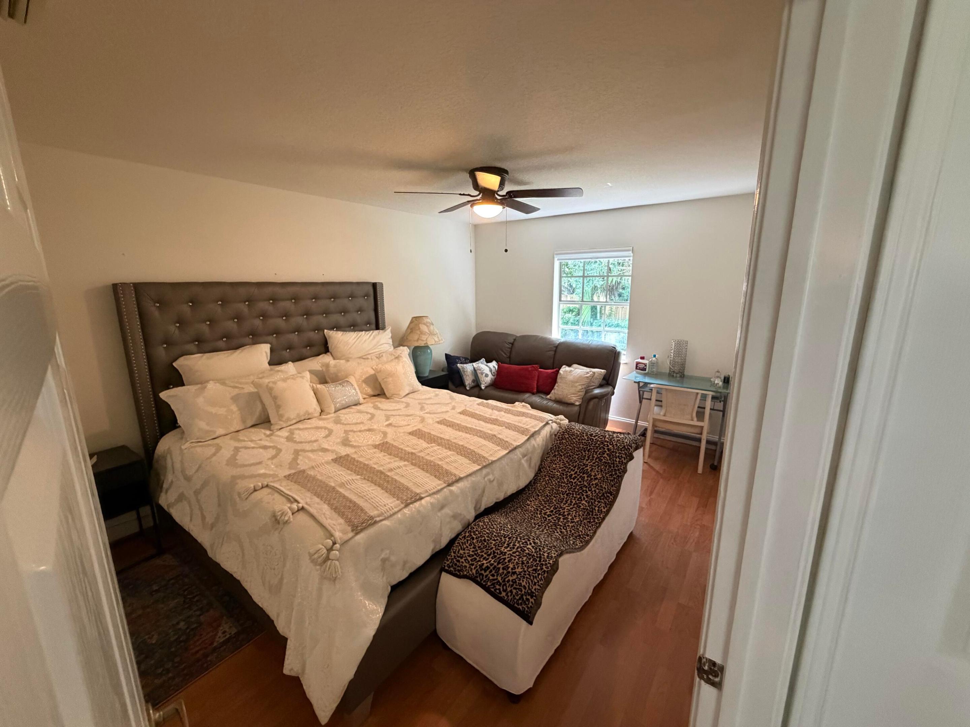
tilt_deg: -12.1
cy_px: 364
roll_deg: +0.8
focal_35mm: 14
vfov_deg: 85.7
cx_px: 485
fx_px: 392
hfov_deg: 102.1
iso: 500
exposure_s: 1/60
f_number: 2.2
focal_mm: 2.22
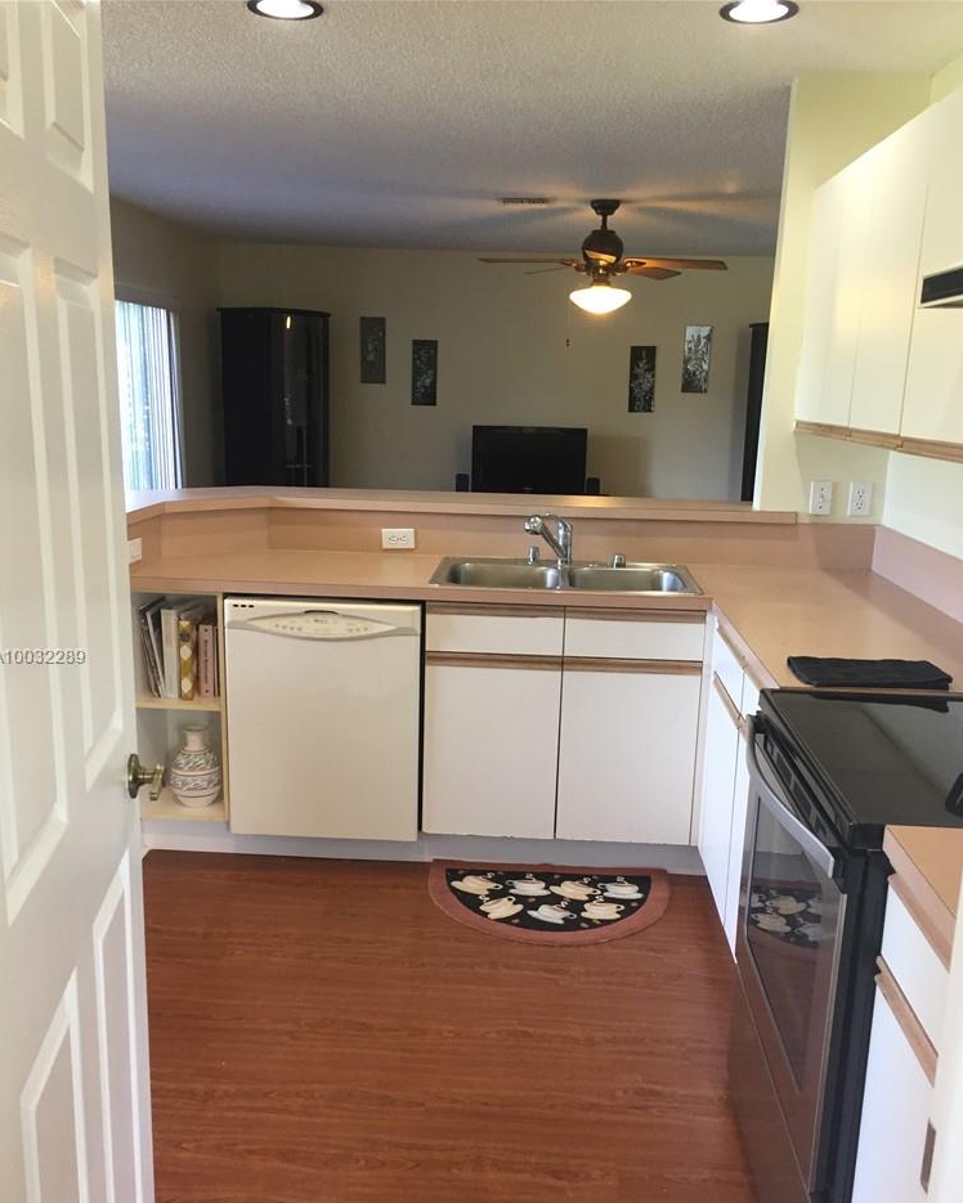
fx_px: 1104
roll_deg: -1.8
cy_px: 657
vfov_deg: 57.1
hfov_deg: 47.1
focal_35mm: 31
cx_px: 482
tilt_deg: -13.2
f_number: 2.2
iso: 100
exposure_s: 1/30
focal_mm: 4.15
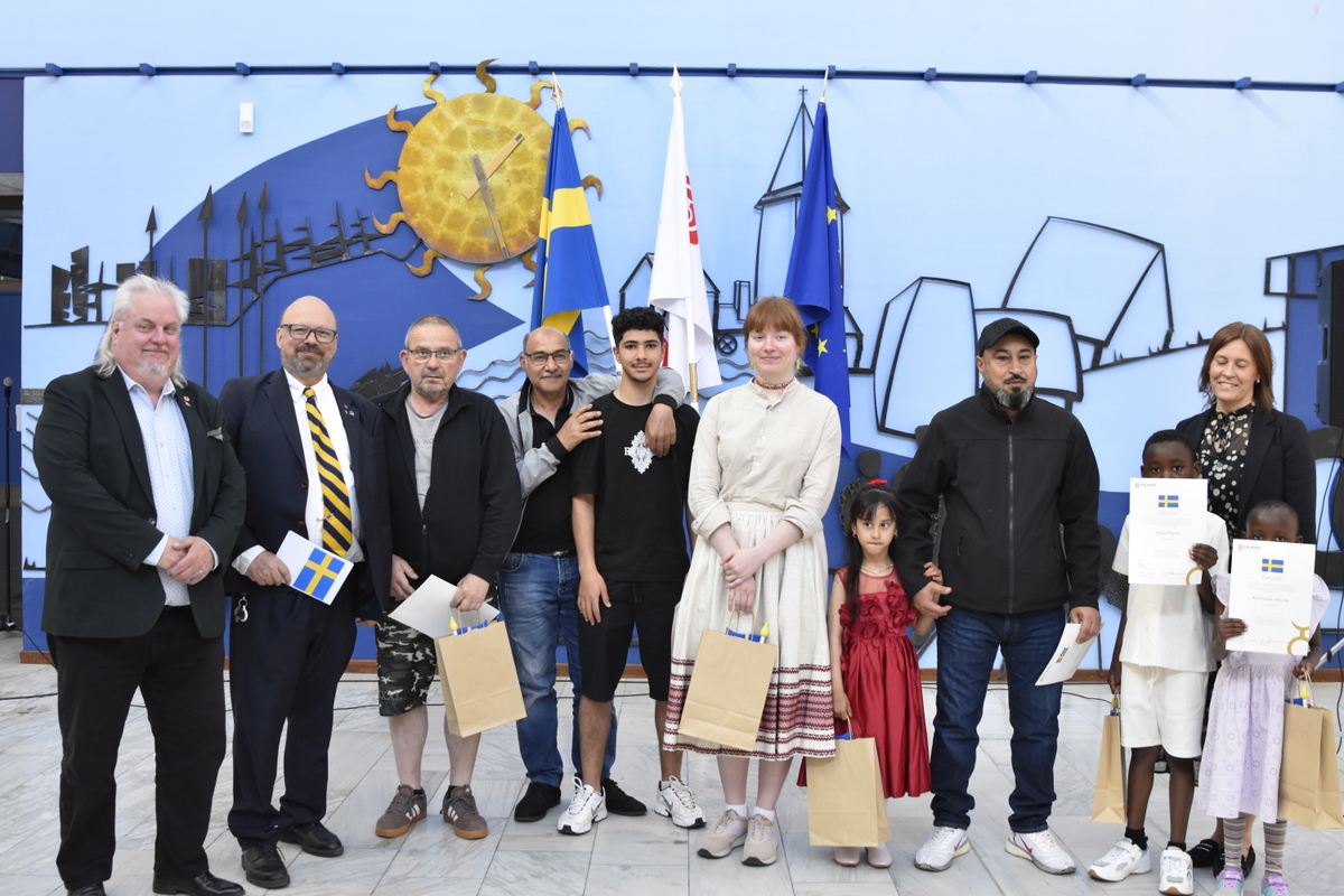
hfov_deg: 53.1
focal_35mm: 36
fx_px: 1344
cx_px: 672
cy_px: 448
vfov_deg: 36.9
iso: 1100
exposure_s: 1/60
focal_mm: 24
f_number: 4
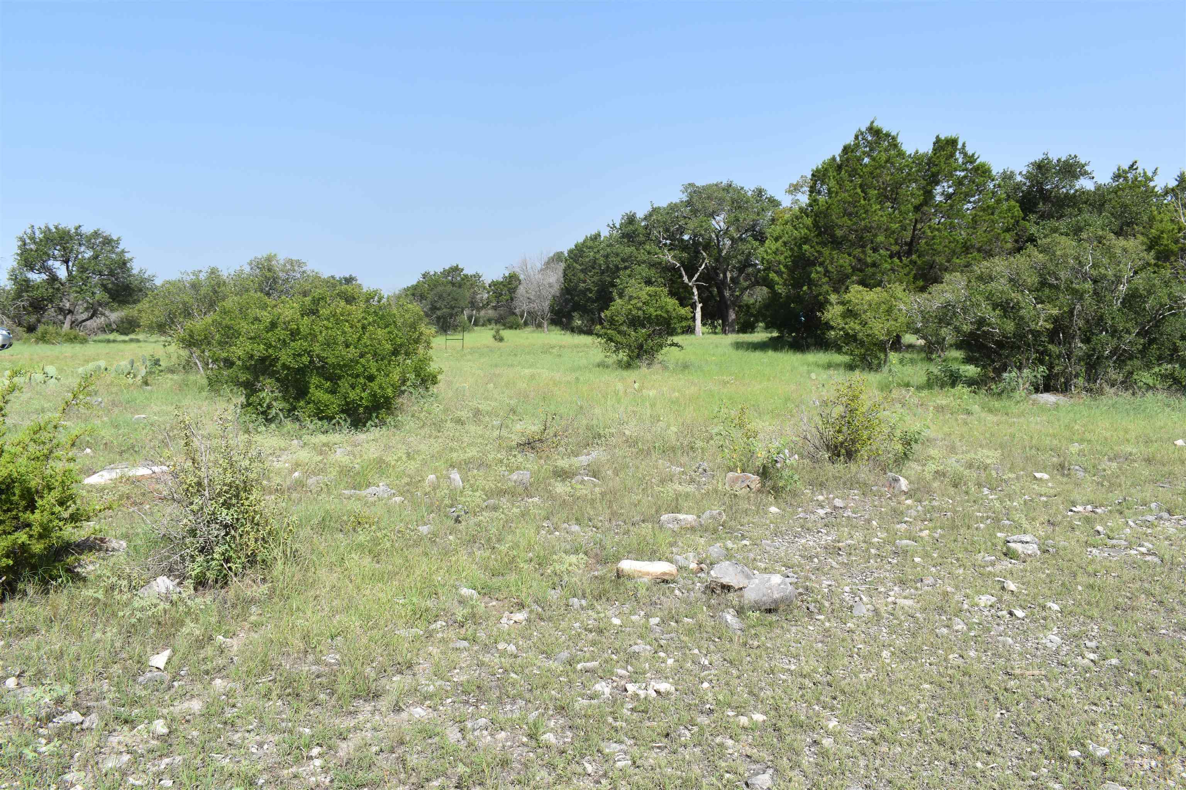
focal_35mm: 30
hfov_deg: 61.9
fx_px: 988
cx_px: 593
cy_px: 395
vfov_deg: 43.6
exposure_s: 1/350
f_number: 9.5
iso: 200
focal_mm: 20
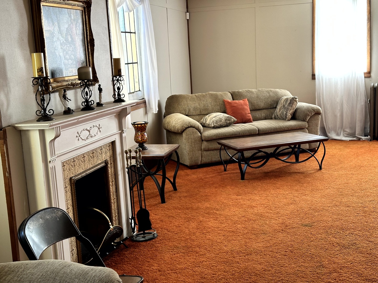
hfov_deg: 39.7
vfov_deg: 30.3
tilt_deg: -8.5
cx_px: 189
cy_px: 142
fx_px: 524
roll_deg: +2.9
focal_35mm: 48
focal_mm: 6.86
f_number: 1.78
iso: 100
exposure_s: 1/60
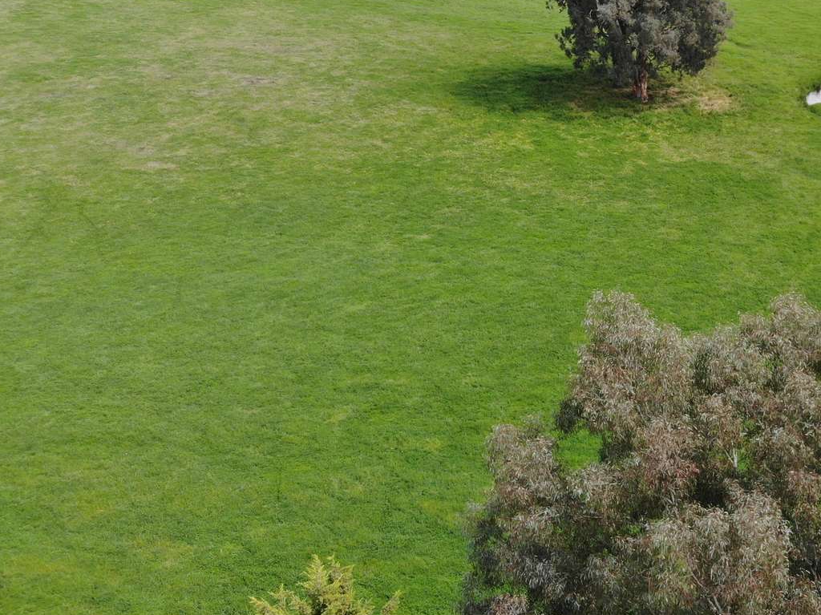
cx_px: 693
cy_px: 238
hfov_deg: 39.9
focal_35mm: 45
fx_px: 1067
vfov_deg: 32.0
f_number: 2.8
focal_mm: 4.5
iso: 100
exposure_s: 1/421
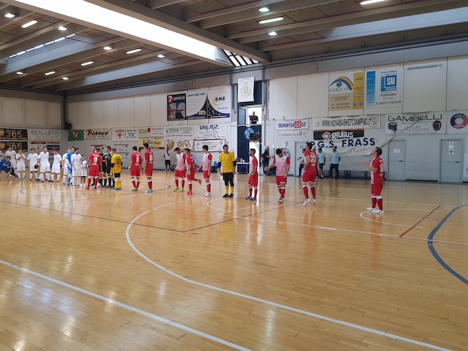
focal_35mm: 26
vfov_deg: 53.1
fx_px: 352
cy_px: 176
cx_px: 234
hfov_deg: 67.3
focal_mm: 4.2
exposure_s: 1/50
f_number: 1.7
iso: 64
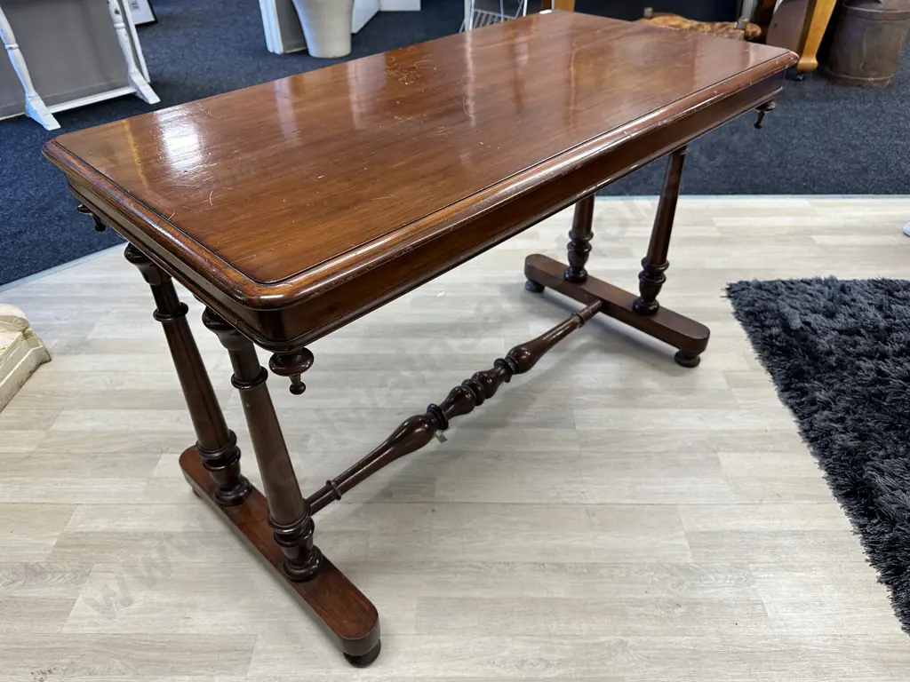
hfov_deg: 71.6
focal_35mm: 24
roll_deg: +1.7
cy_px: 341
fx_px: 631
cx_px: 455
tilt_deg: -37.7
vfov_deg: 56.8
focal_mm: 6.86
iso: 200
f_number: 1.78
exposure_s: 1/100
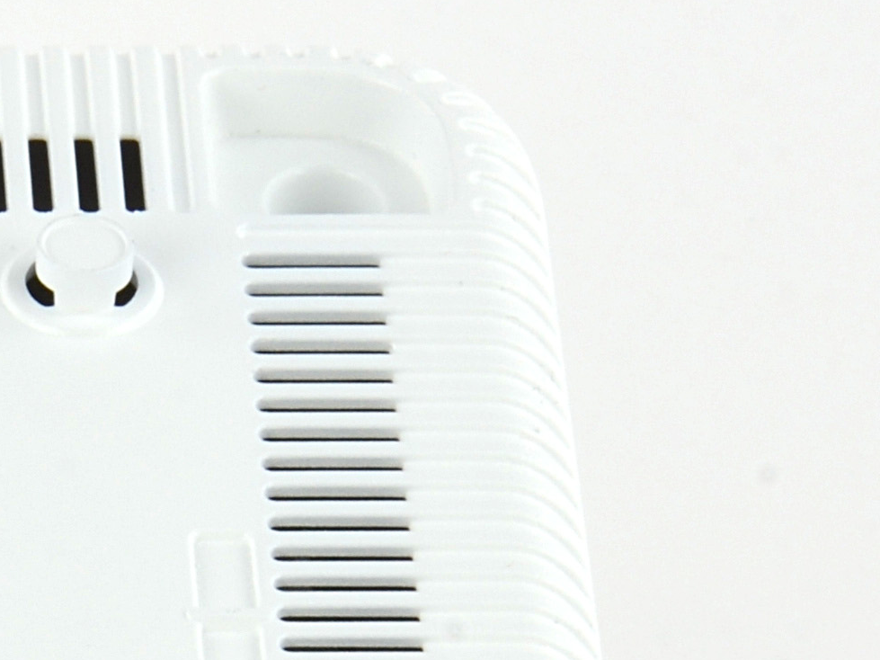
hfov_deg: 3.9
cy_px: 1003
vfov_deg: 2.9
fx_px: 12887
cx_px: -429
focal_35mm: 507
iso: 100
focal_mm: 70
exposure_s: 1/3
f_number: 22
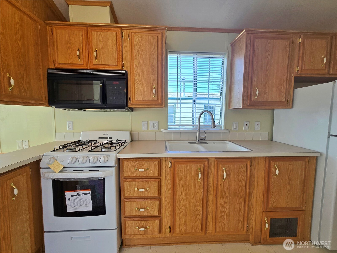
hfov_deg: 106.2
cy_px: 126
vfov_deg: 89.9
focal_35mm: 13
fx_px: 127
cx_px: 168
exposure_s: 1/130
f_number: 2.2
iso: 50
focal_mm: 2.2
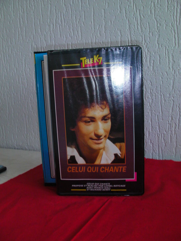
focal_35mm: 38
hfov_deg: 37.7
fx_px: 265
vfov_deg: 49.0
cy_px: 120
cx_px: 90
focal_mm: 6.3
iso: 131
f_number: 5.6
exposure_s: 1/30
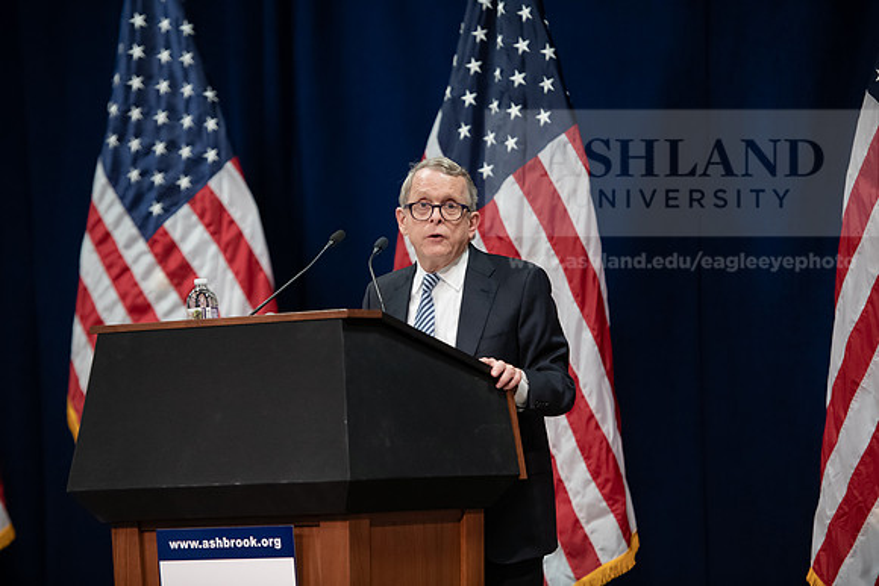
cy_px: 293
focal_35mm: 155
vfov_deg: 8.9
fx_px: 3785
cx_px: 440
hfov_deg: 13.2
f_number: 3.2
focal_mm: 155
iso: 2000
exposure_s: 1/200
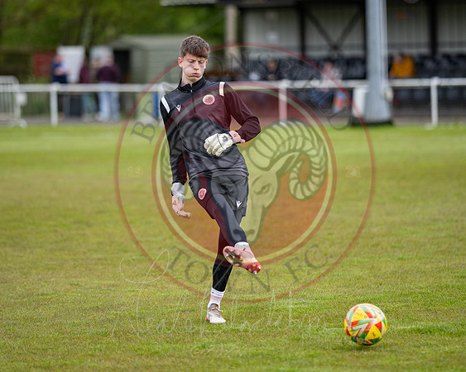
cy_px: 153
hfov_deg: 9.4
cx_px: 218
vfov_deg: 7.5
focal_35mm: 205
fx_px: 2825
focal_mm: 135
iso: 400
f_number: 1.8
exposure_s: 1/6400
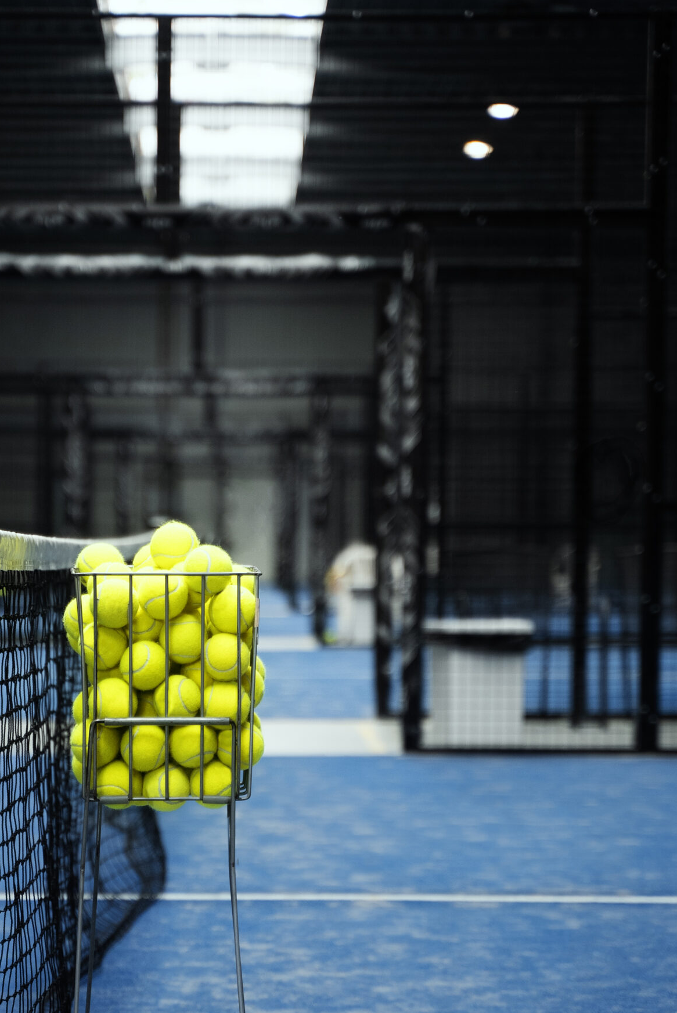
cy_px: 648
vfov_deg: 18.5
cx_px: 196
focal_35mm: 110
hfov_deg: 12.4
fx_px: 3098
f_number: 2.8
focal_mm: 75
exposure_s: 1/400
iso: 800
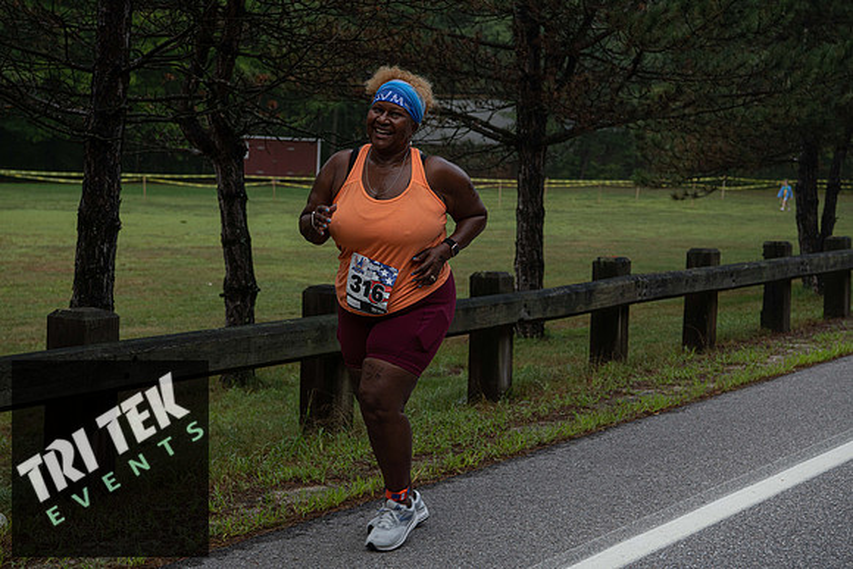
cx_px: 426
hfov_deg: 29.6
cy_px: 284
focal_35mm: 68
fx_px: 1612
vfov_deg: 20.0
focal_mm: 65
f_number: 6.3
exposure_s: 1/320
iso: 400
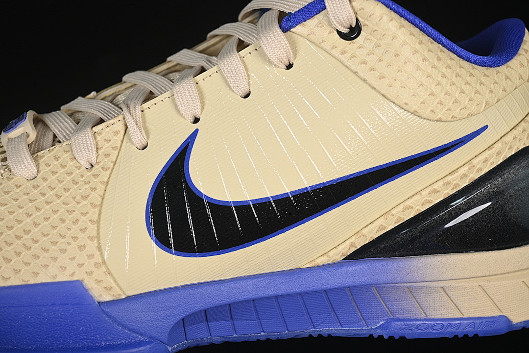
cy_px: 176
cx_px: 264
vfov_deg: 18.2
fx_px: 1102
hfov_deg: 27.0
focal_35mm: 75
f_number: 7.1
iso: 160
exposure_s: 1/60
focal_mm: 50
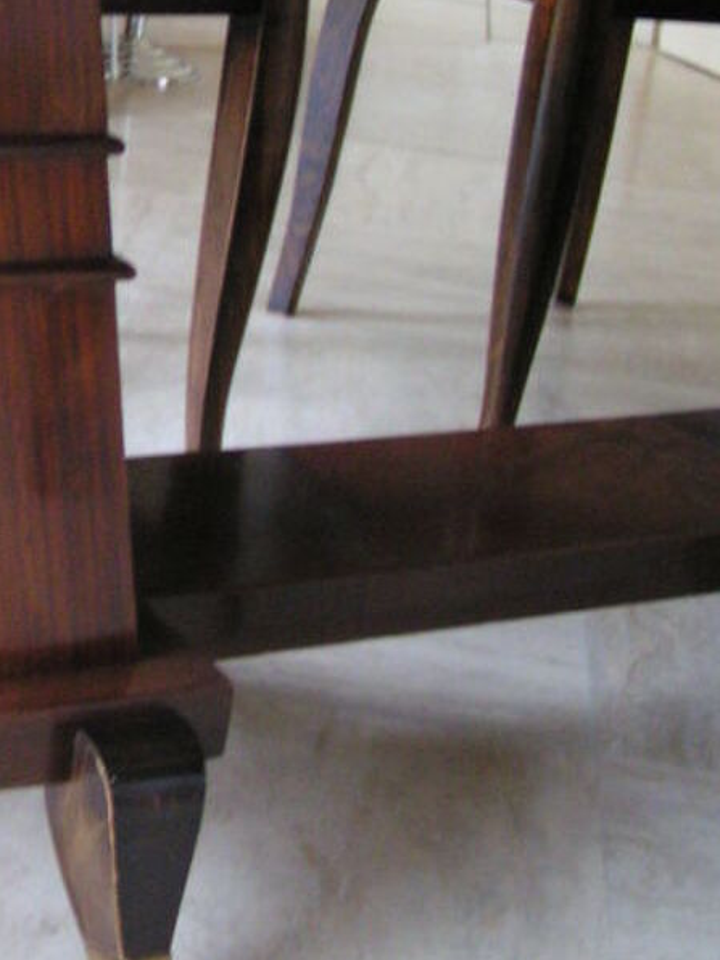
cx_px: -8
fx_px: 2357
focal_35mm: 85
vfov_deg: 22.6
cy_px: 139
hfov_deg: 17.0
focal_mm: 5.8
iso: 200
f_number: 2.8
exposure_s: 1/5
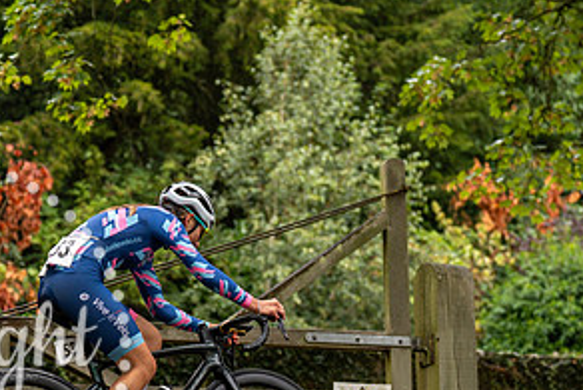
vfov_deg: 9.9
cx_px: 254
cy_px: 243
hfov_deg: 14.7
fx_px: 2252
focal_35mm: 139
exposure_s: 1/800
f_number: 2.8
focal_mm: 70
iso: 640
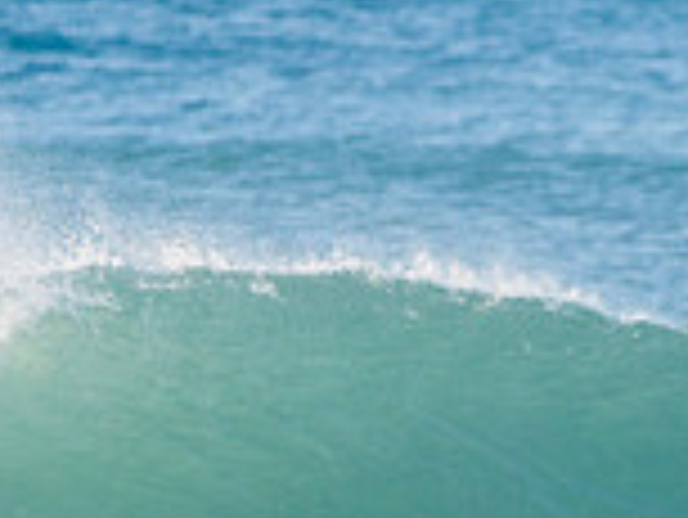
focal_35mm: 1819
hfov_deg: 1.1
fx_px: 36181
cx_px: 576
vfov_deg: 0.8
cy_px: 736
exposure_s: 1/1600
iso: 320
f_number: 5.6
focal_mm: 500
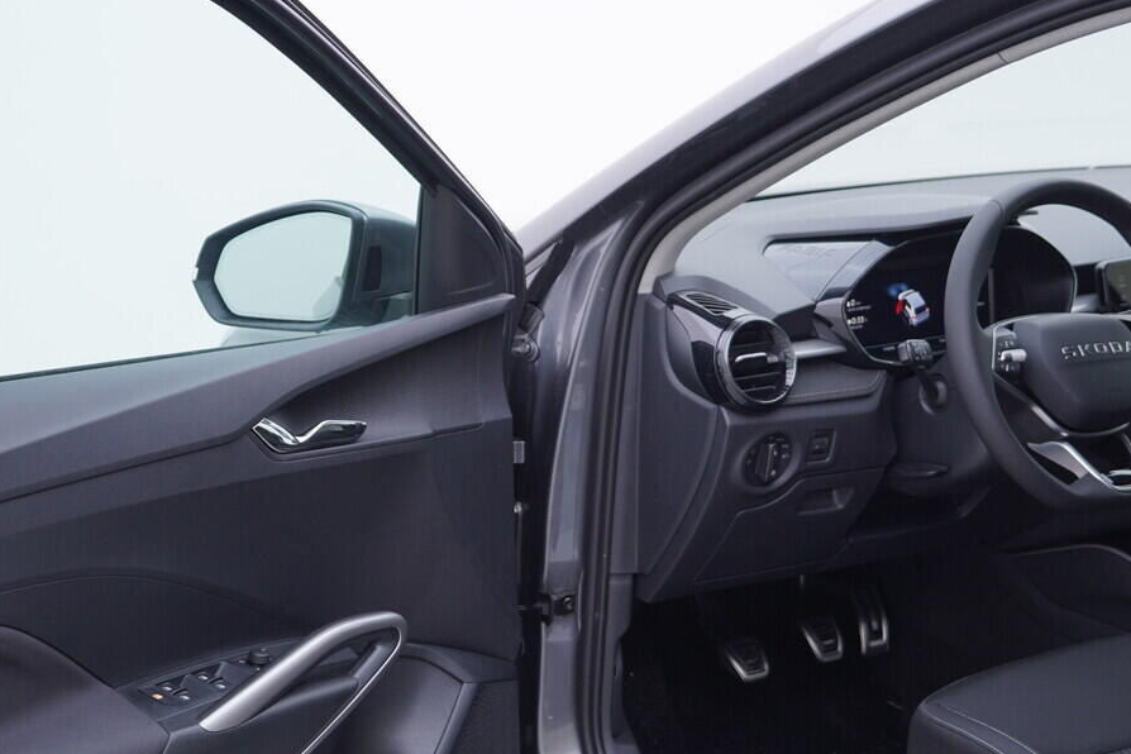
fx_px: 1822
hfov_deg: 34.4
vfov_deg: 23.3
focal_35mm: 58
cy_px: 463
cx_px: 502
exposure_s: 1/50
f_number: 3.2
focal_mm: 24
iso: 125
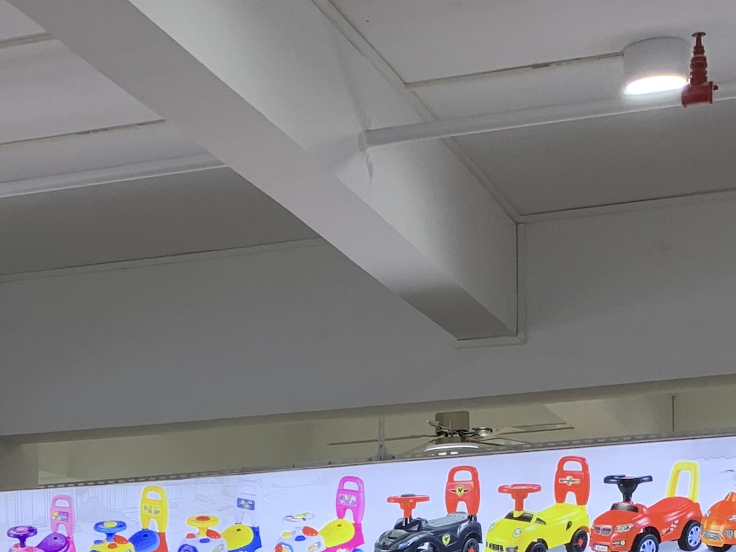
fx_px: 1935
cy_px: 918
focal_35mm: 91
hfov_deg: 21.2
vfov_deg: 14.7
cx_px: 107
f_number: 1.8
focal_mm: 4.25
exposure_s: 1/122
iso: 32
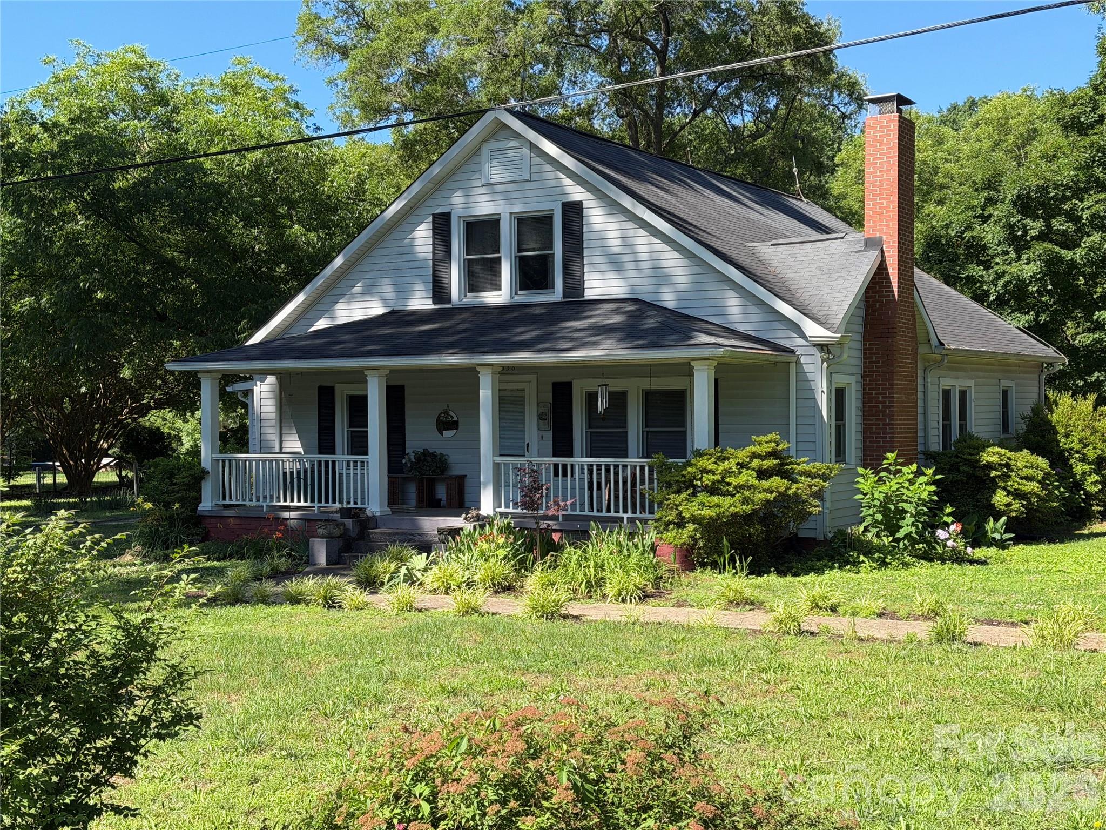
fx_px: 1534
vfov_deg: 30.3
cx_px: 553
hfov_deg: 39.7
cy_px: 415
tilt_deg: +0.6
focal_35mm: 48
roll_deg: -0.5
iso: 64
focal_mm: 6.76
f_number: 1.78
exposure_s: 1/1608
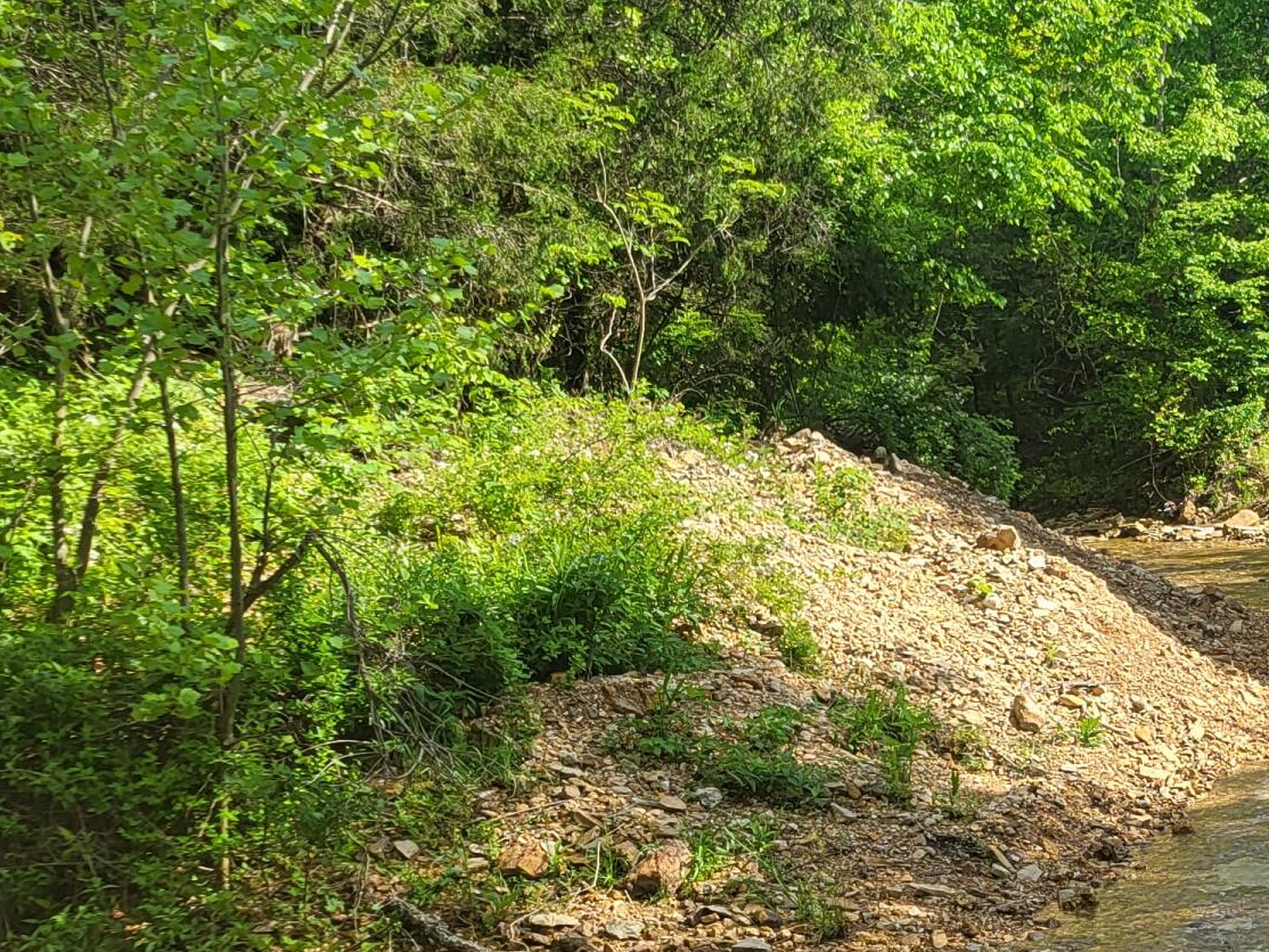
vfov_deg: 20.9
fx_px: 2567
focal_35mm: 70
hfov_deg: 25.2
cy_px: 679
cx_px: 1484
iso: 40
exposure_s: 1/816
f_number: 1.8
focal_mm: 5.4
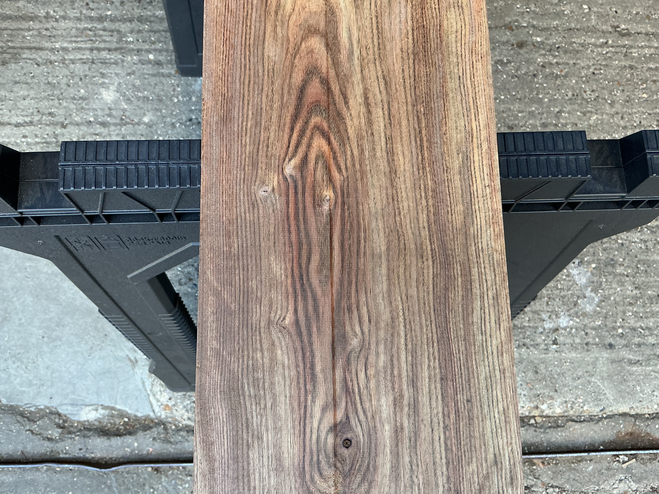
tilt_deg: -79.1
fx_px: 552
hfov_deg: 61.7
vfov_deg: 48.2
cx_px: 330
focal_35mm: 29
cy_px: 247
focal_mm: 3
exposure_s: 1/120
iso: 50
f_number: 1.8
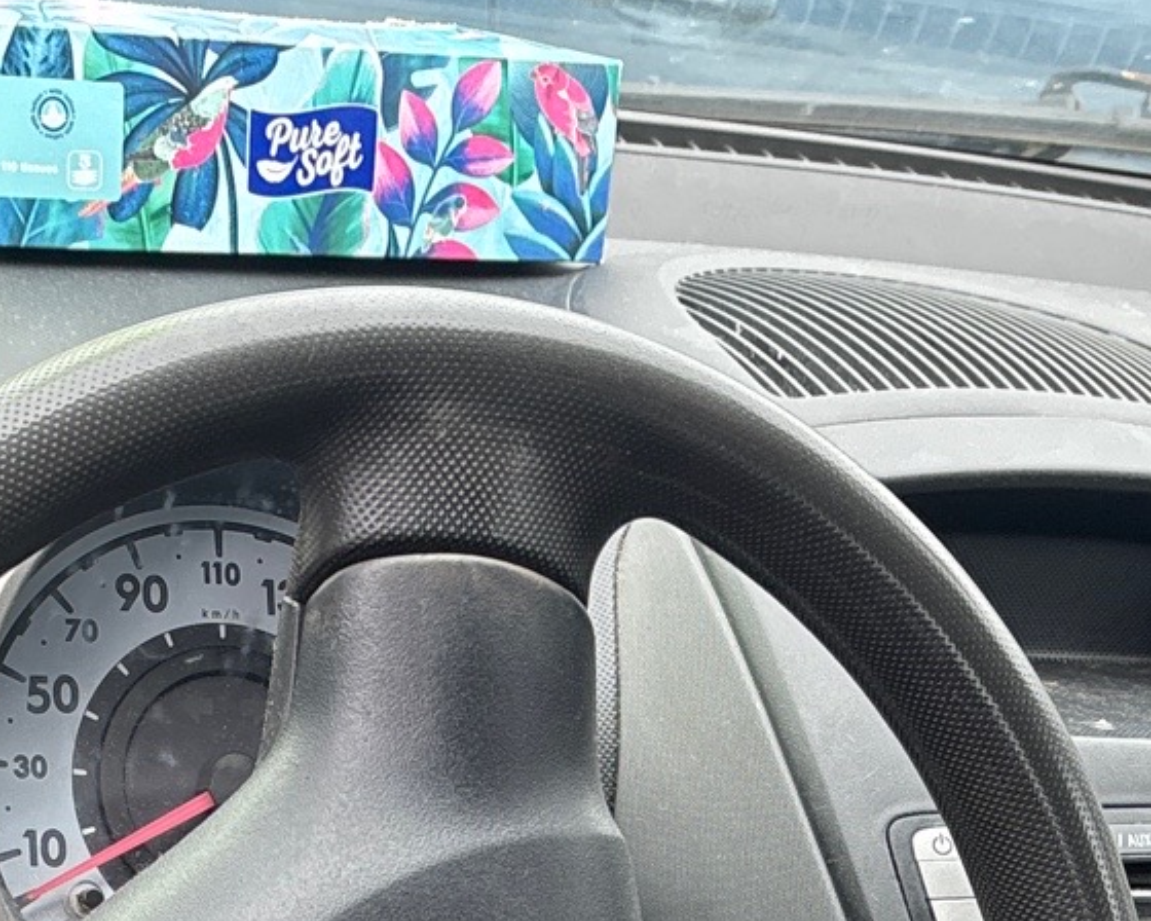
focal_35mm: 87
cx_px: 534
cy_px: 1396
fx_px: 2964
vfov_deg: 16.1
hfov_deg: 22.0
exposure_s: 1/121
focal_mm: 5.96
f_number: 1.6
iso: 64
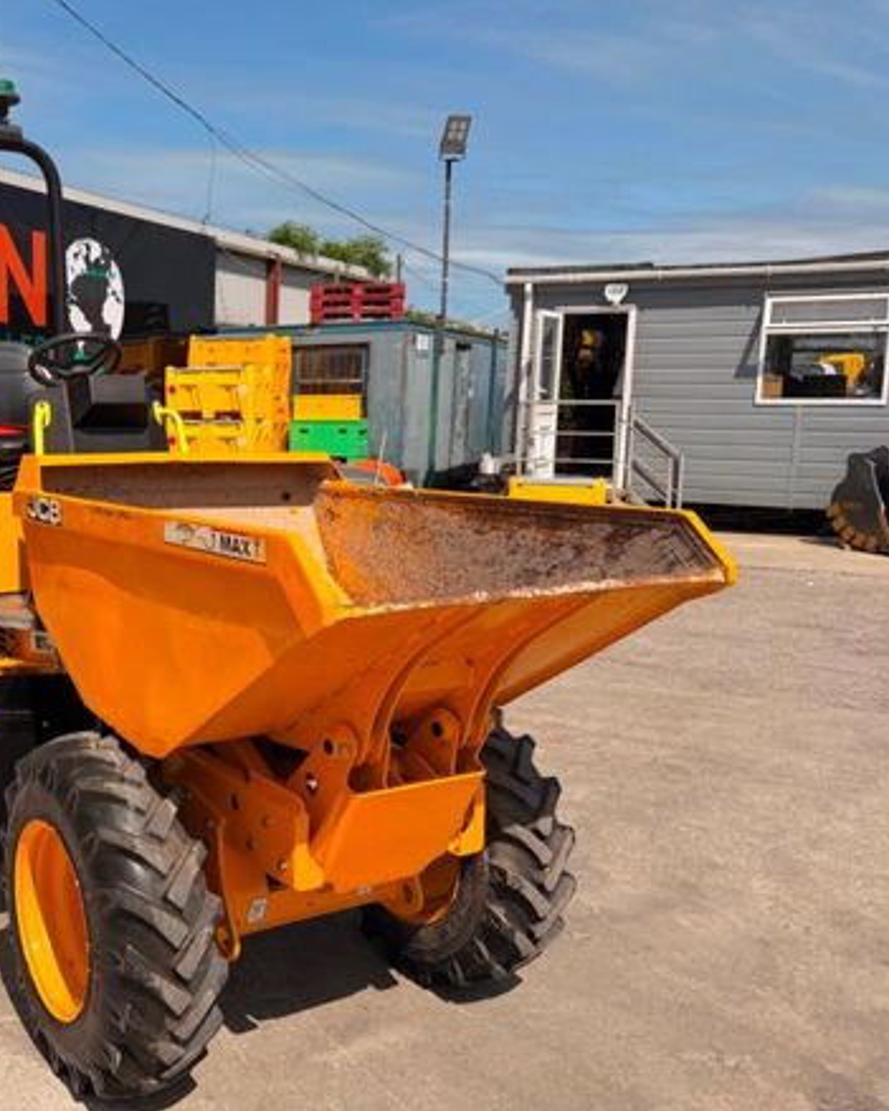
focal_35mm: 32
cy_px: 549
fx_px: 1053
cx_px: 154
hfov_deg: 43.3
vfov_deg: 55.7
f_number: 1.78
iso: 80
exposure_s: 1/5319
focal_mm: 6.76
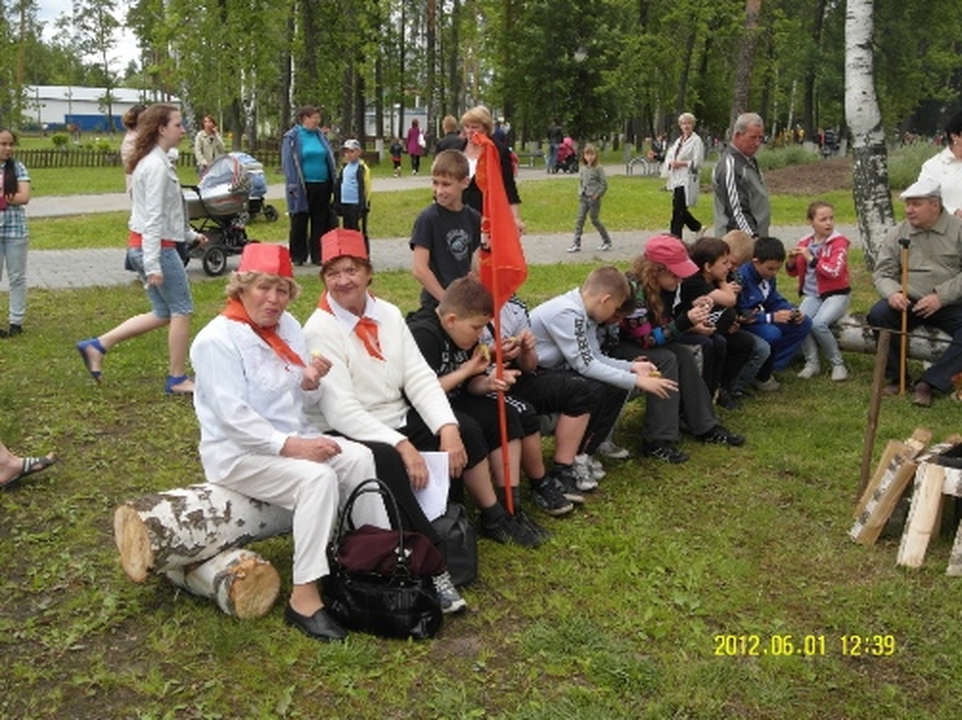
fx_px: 972
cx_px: 481
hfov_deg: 52.6
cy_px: 360
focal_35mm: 35
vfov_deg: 40.7
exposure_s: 1/250
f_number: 4.9
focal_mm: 6.5
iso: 100
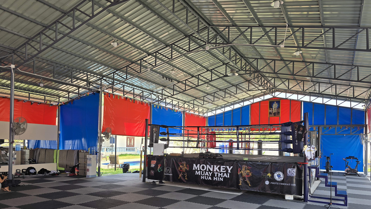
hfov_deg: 71.9
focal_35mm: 26
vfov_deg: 43.6
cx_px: 187
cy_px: 143
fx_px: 256
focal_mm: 6.3
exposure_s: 1/180
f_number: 1.7
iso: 16
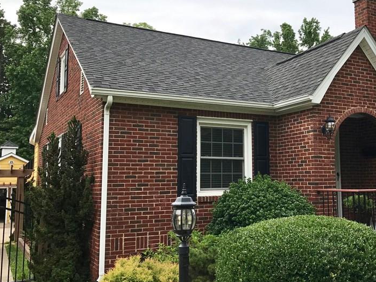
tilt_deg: +5.3
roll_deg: +0.5
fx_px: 445
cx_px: 247
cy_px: 137
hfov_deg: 45.2
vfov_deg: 35.1
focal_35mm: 41
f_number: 1.8
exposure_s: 1/1681
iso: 20
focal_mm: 3.99
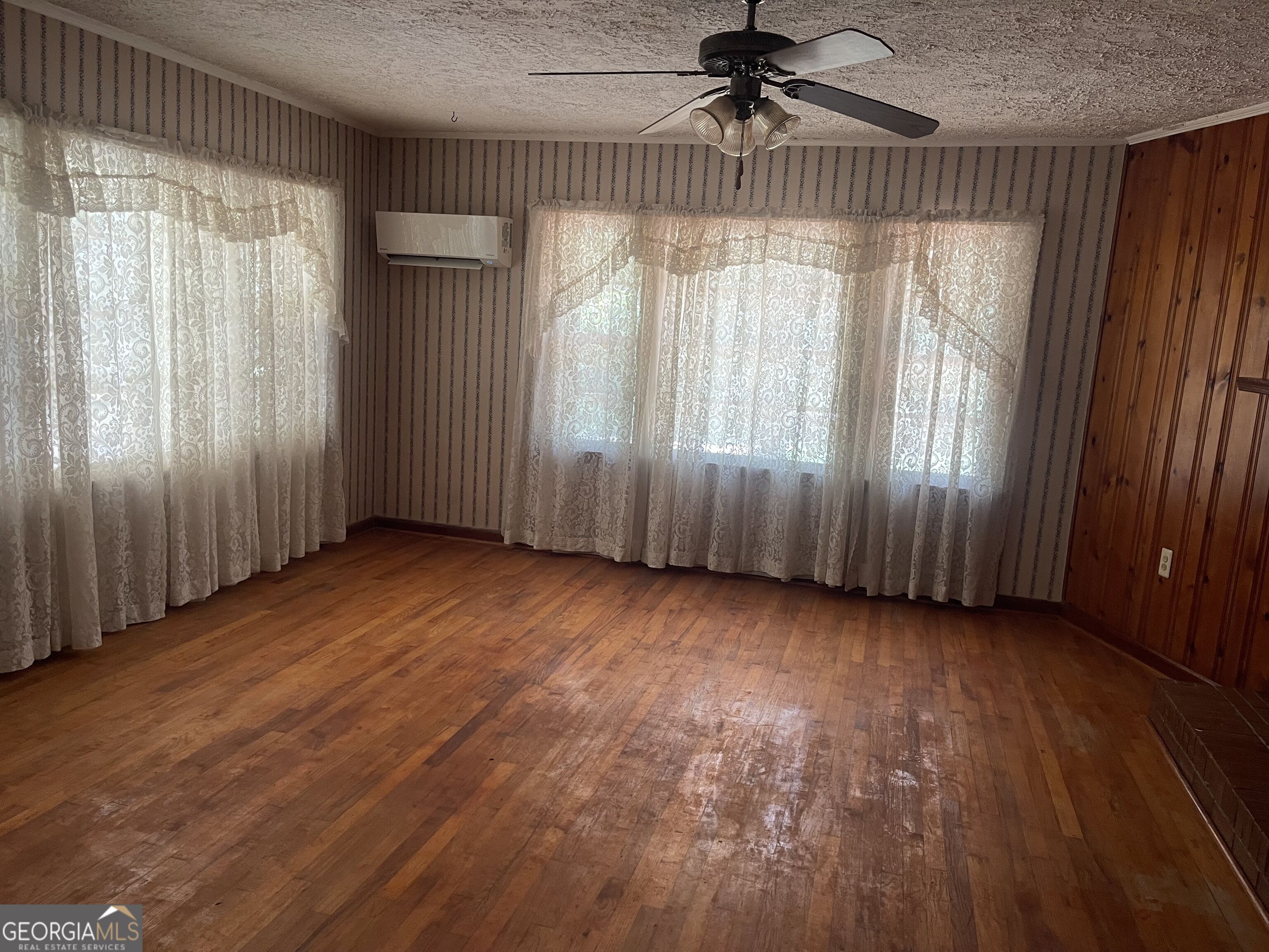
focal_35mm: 25
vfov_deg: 54.9
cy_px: 476
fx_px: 916
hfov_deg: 69.4
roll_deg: -3.5
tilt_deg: -10.1
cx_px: 634
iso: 160
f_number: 1.6
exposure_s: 1/60
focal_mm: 5.1
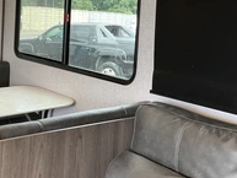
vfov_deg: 24.1
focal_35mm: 60
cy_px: 38
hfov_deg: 32.1
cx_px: 98
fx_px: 411
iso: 64
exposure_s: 1/65
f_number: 1.8
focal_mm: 3
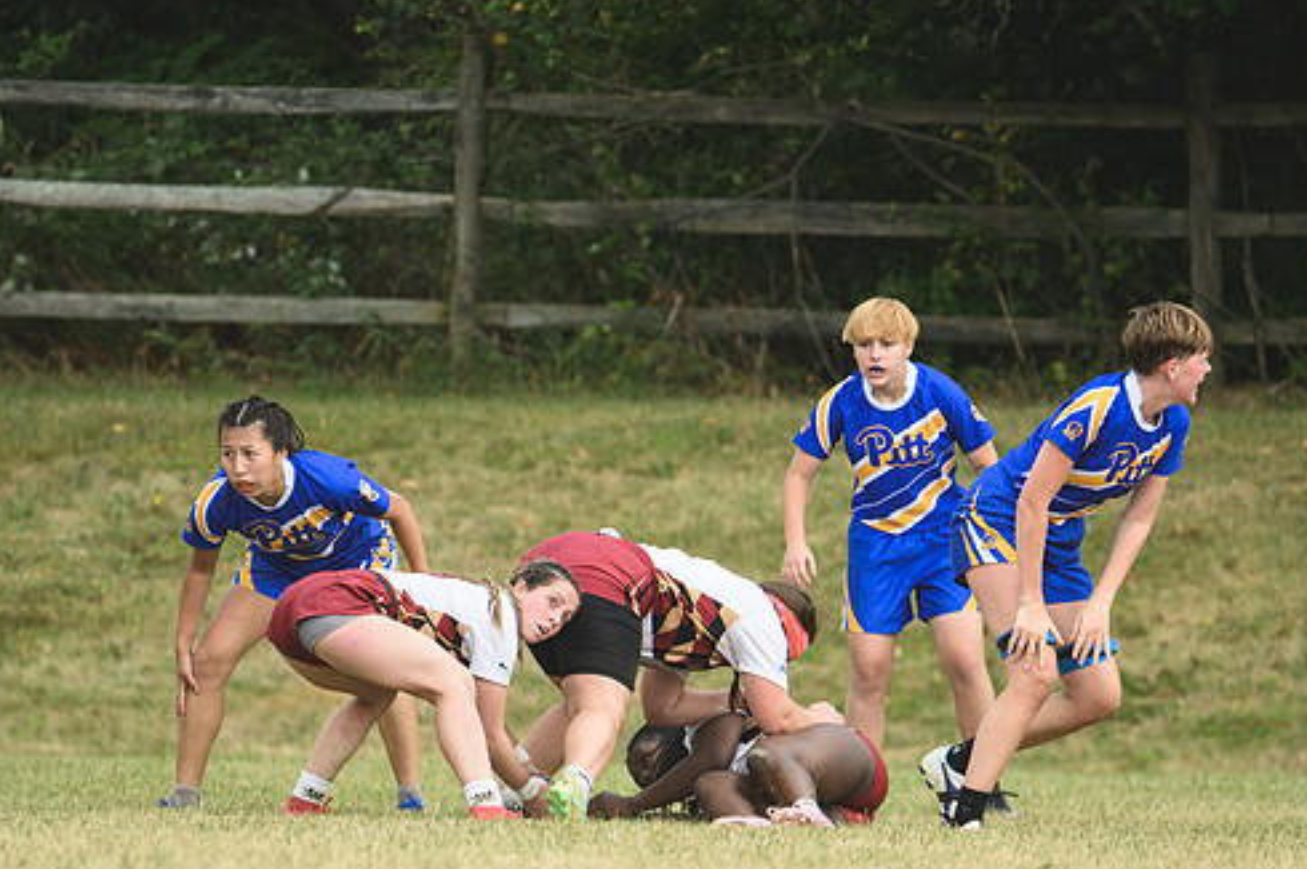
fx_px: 38638
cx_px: 704
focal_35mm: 1065
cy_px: 421
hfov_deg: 1.9
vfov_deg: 1.3
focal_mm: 600
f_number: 6.3
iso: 720
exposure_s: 1/1000
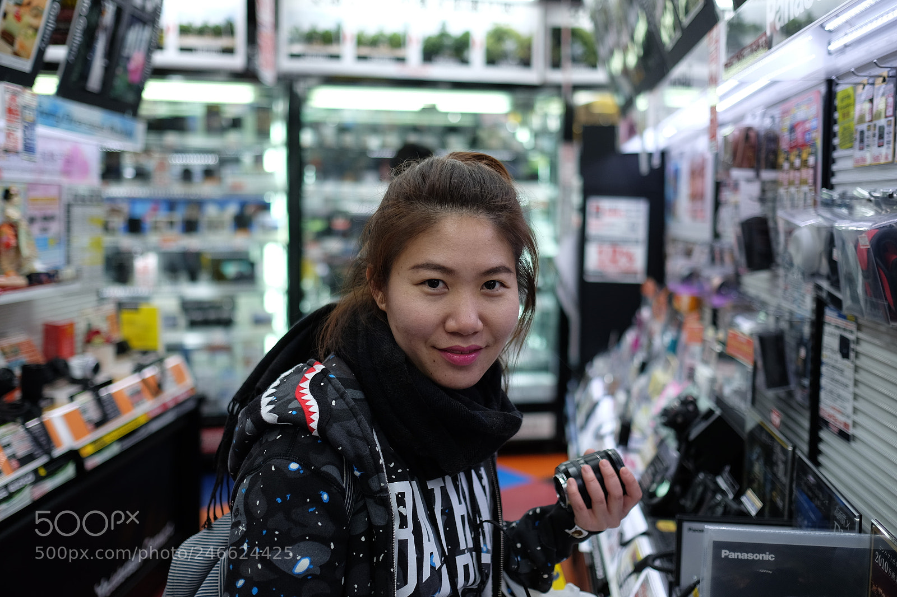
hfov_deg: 54.4
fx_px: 872
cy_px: 298
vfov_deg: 37.8
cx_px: 448
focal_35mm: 35
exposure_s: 1/300
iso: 200
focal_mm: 23
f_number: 1.4
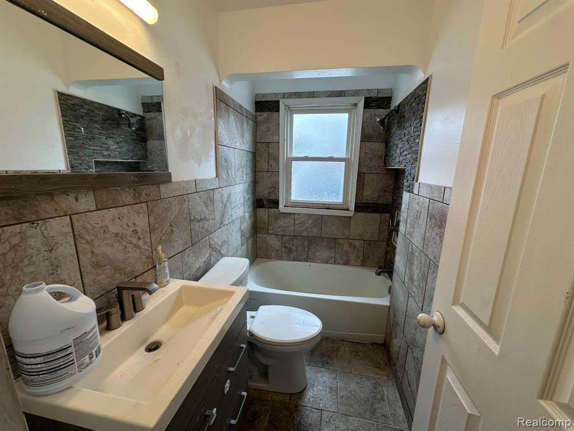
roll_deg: -0.9
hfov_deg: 102.1
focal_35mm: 14
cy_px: 216
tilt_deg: -10.2
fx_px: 232
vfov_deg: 85.7
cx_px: 287
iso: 80
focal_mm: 2.22
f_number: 2.2
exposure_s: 1/120
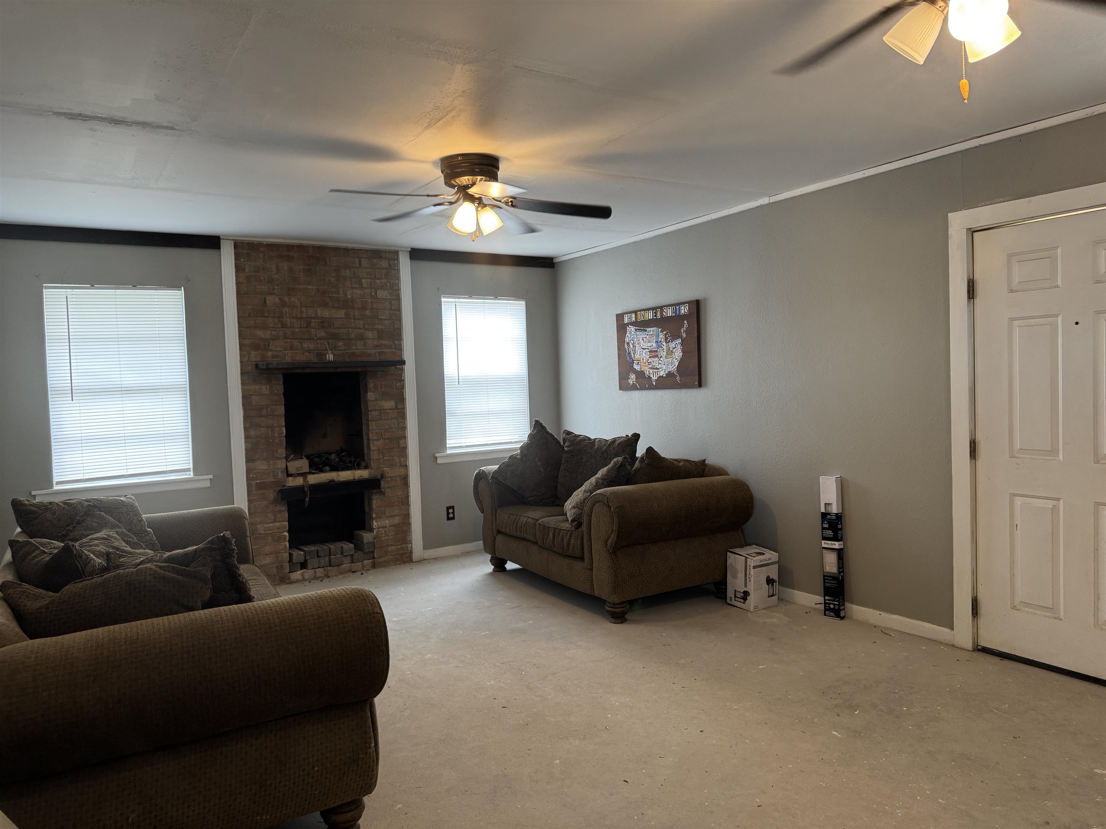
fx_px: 767
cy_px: 414
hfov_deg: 71.6
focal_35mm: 24
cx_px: 553
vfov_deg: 56.8
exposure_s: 1/60
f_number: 1.78
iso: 160
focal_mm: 6.76
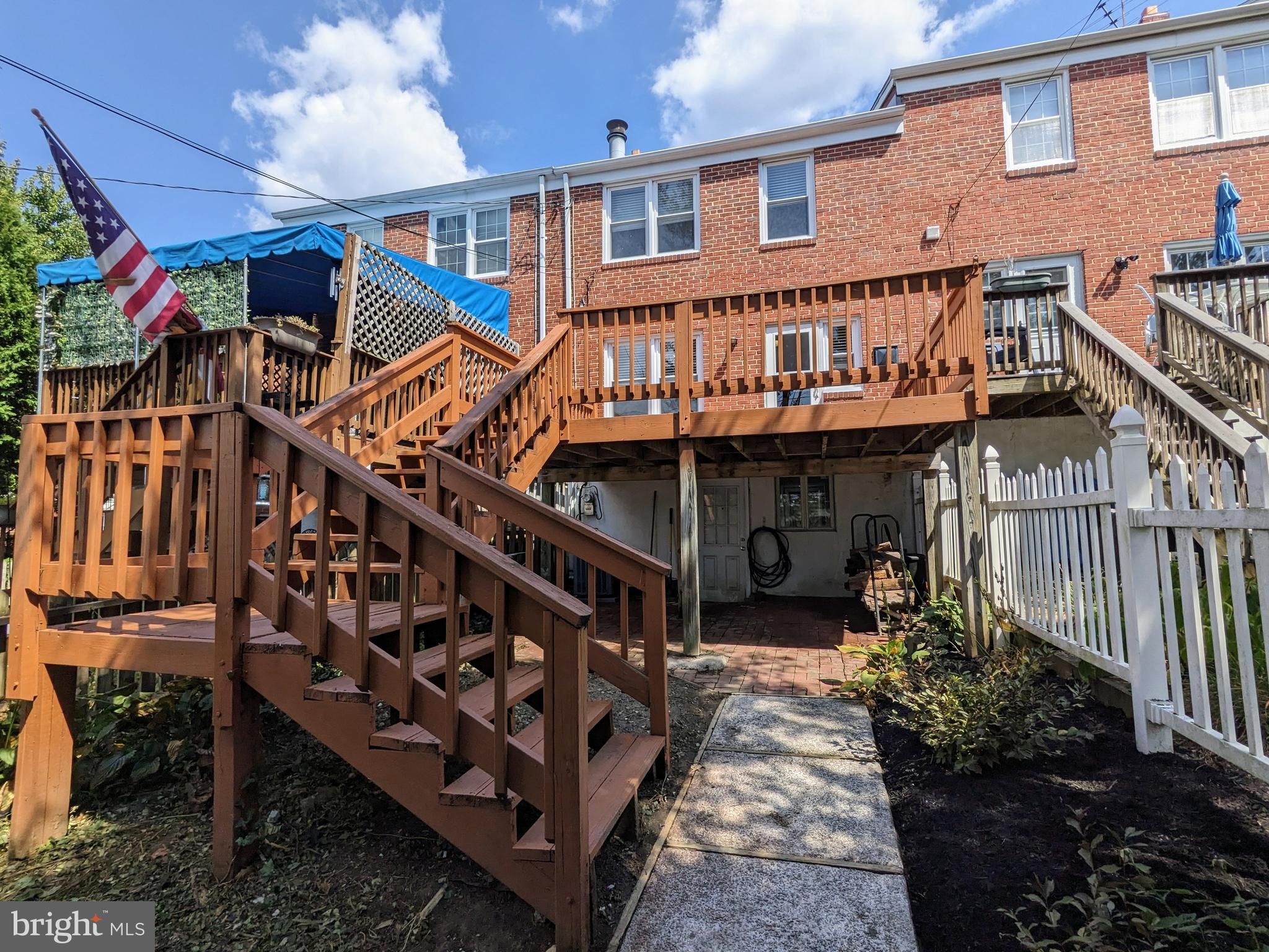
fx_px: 587
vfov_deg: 78.1
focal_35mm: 16
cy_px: 476
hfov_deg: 94.5
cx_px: 634
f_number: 2.2
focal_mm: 2.22
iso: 37
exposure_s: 1/1385
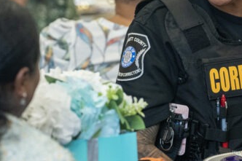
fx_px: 2540
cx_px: 168
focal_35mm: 378
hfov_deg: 5.5
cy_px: 31
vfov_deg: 3.6
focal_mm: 131
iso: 3200
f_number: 3.5
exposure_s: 1/200
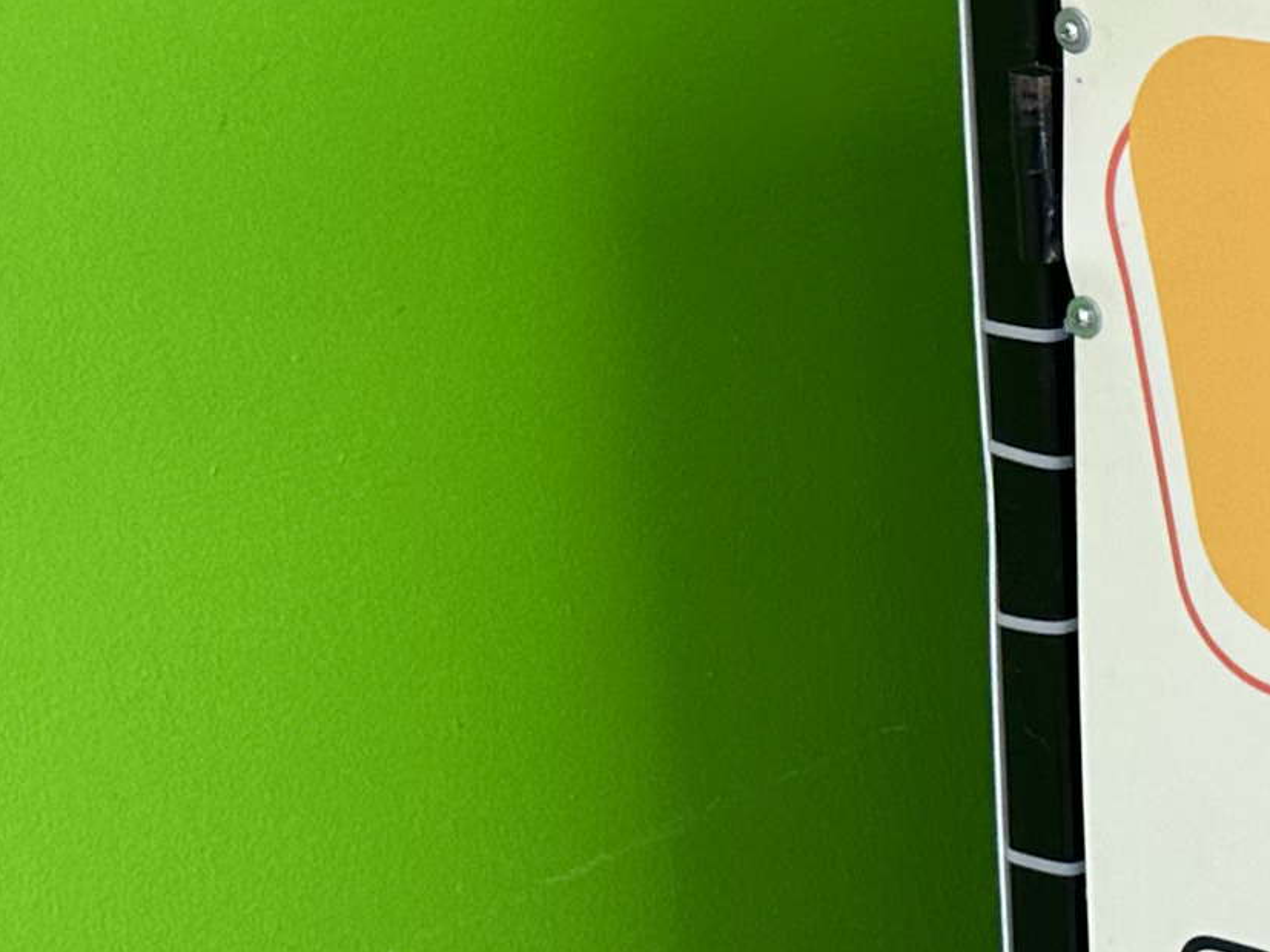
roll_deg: -1.7
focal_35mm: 117
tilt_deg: -15.8
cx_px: 2328
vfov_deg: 12.6
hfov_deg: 14.6
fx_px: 4292
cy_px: 132
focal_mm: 6.86
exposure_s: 1/121
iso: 64
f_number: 1.78
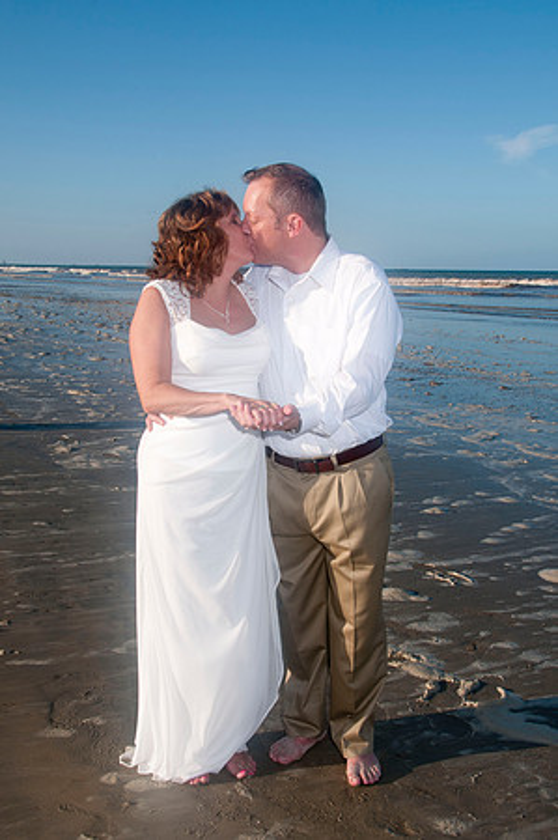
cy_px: 420
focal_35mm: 39
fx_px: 909
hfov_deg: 34.1
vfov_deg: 49.6
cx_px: 279
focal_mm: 26
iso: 100
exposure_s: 1/250
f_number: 11
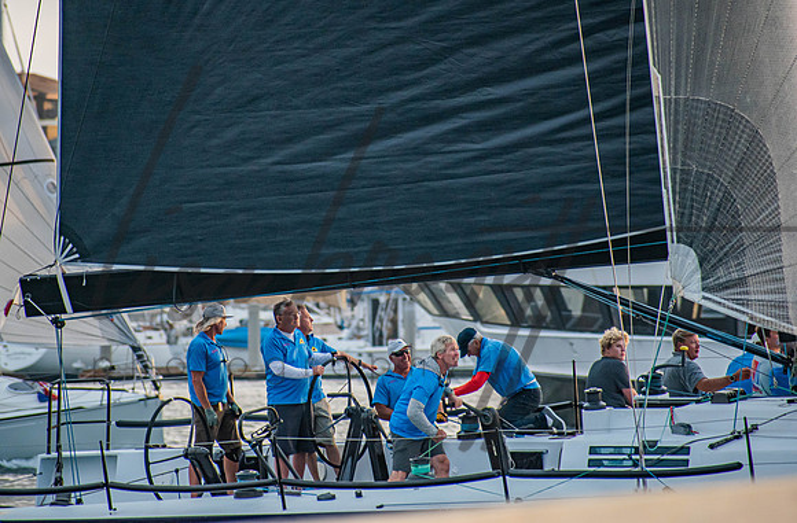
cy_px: 224
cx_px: 348
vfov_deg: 2.7
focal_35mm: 509
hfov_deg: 4.1
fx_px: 11226
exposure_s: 1/250
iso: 800
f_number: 6.3
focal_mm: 300
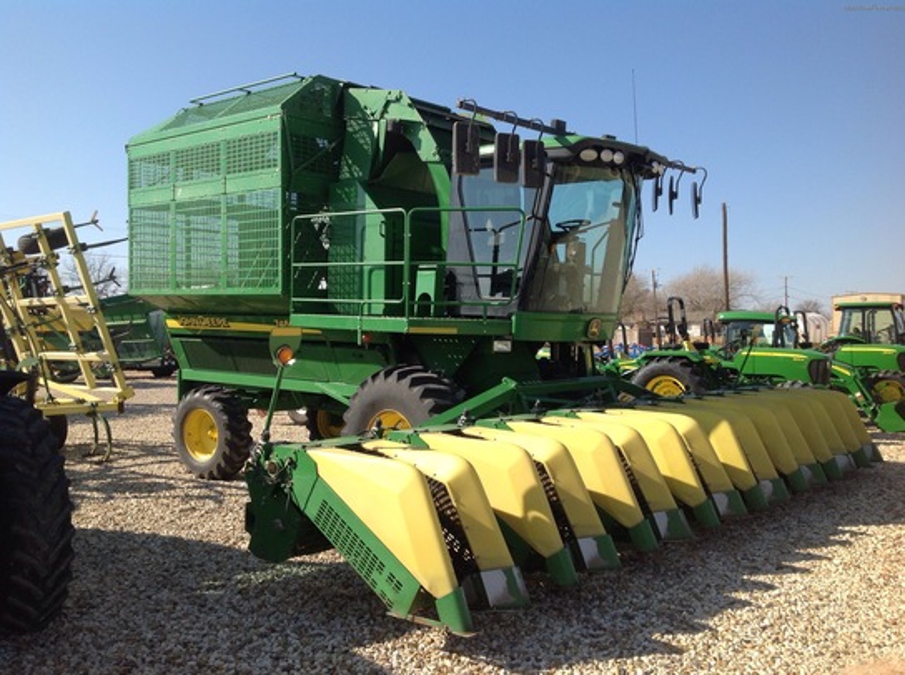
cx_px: 452
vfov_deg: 40.6
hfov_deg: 52.7
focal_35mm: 35
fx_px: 913
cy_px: 338
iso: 50
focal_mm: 4.28
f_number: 2.4
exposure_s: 1/1259
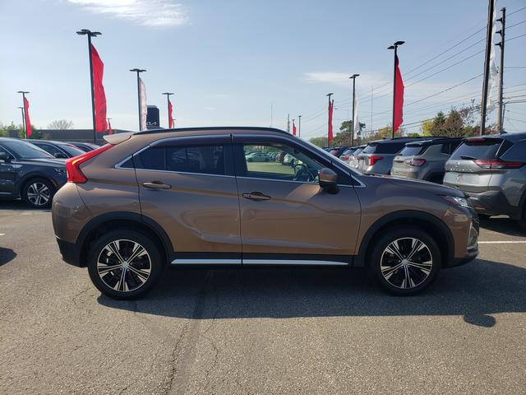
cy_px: 198
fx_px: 395
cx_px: 263
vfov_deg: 53.1
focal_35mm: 26
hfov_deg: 67.3
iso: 50
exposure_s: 1/1378
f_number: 2.4
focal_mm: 4.3
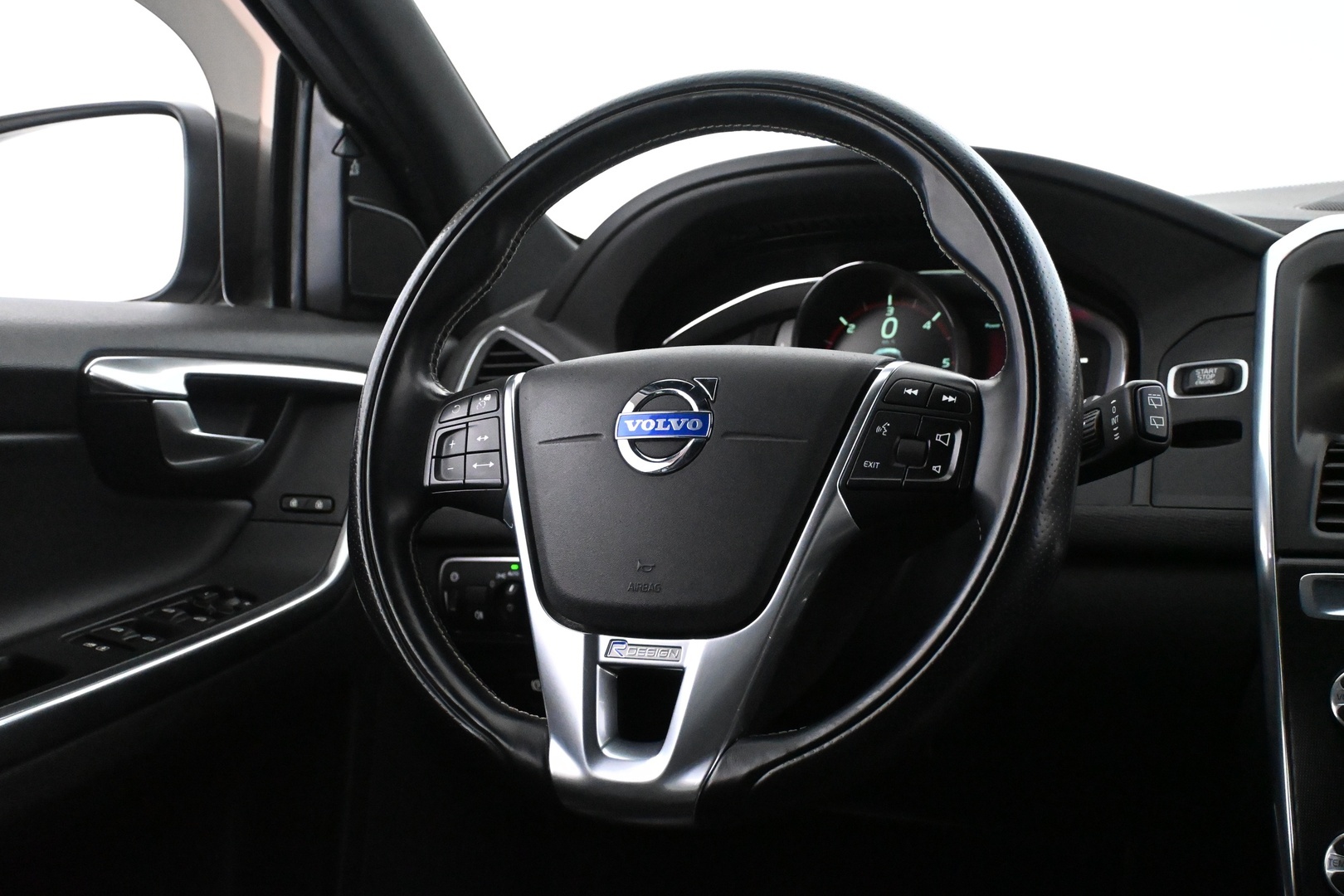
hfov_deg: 48.7
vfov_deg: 33.6
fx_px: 1484
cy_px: 448
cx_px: 672
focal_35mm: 40
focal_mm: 26.5
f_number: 4.5
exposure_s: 1/60
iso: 9000
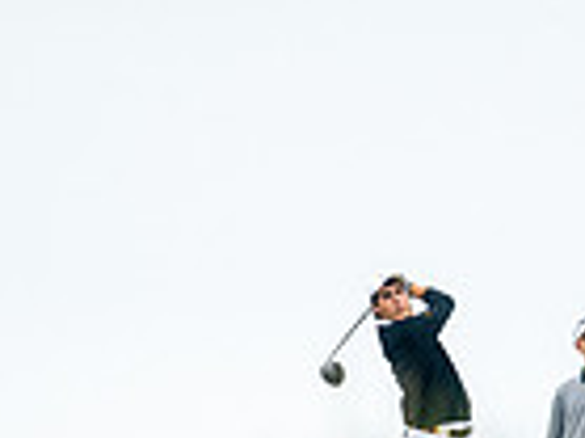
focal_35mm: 1810
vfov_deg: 0.8
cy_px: 779
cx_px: 379
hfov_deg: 1.1
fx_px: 30562
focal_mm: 300
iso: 400
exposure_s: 1/1600
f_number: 4
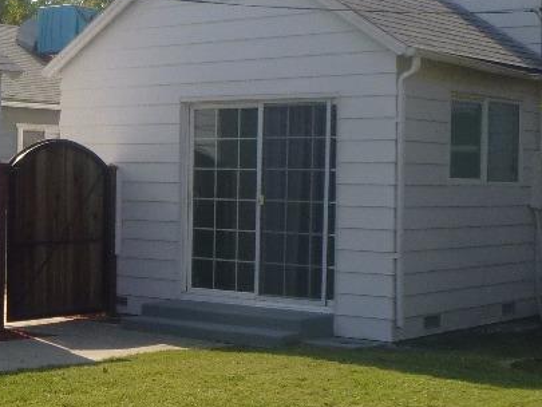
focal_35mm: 79
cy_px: 197
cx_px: -33
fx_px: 1237
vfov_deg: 18.7
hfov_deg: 23.4
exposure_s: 1/500
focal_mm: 4.5
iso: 100
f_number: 3.9
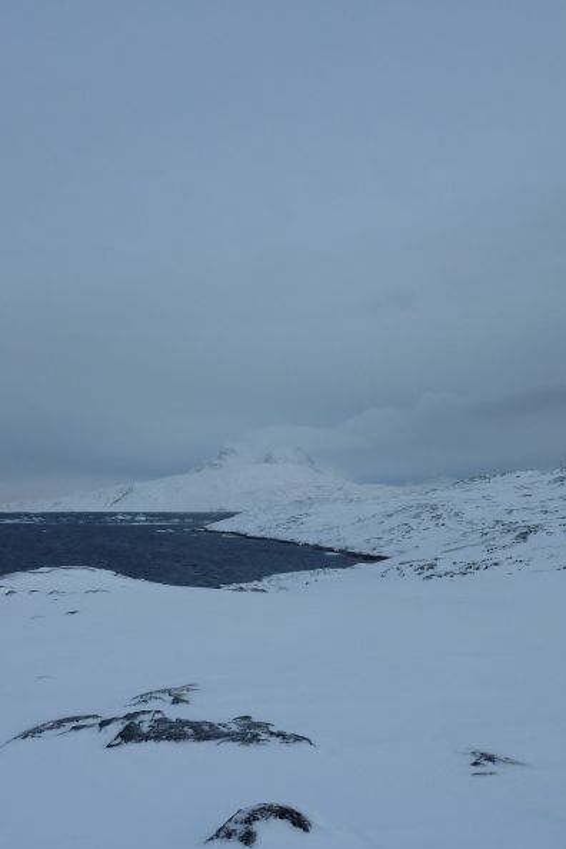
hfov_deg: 37.8
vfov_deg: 54.4
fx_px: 825
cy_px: 427
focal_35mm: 35
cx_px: 263
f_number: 5
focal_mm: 4.1
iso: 80
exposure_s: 1/500
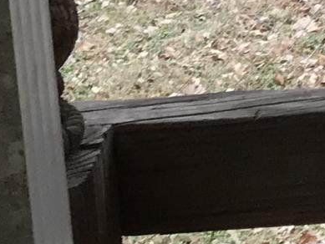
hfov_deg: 8.1
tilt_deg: -12.5
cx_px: 886
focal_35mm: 216
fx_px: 2029
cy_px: -333
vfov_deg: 6.6
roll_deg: +1.6
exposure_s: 1/120
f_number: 1.8
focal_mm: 3.99
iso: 32
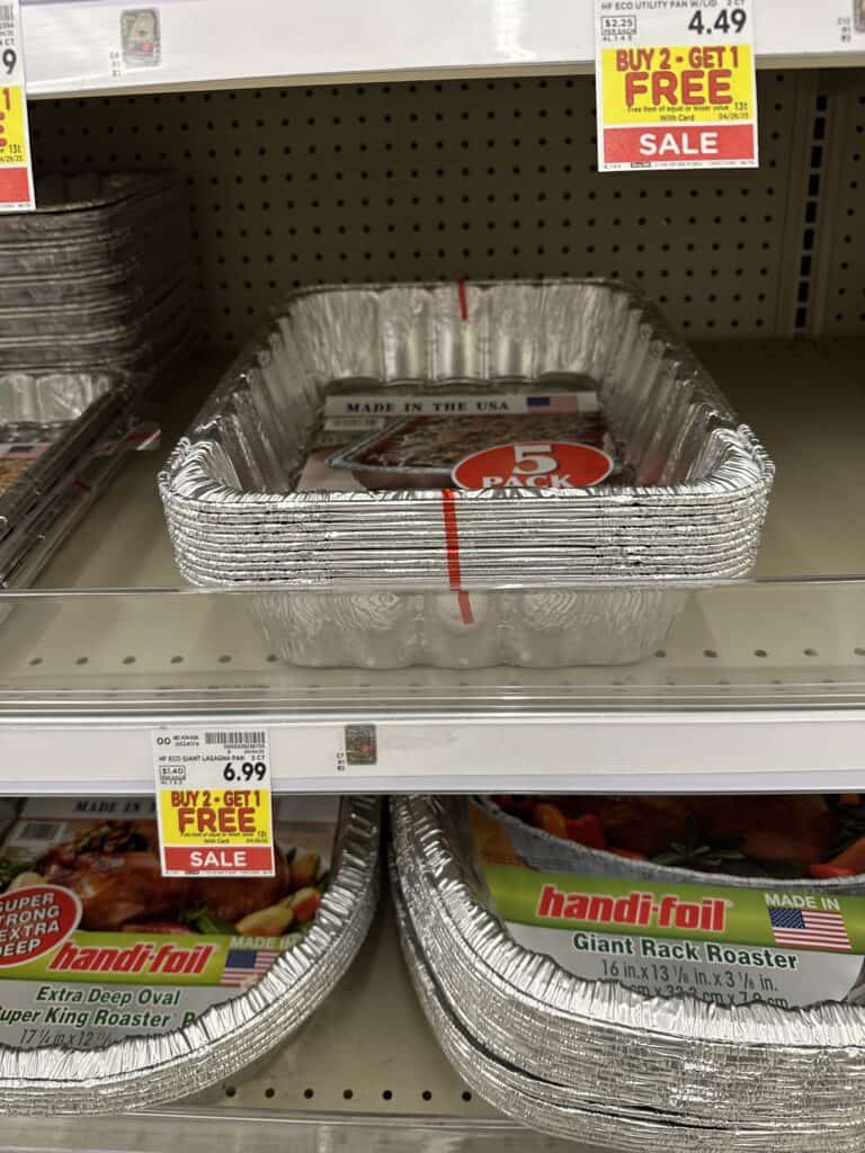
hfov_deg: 56.8
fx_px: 800
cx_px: 432
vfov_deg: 71.6
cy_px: 576
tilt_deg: -17.8
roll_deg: +1.0
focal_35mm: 24
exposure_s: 1/63
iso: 125
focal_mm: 6.86
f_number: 1.78
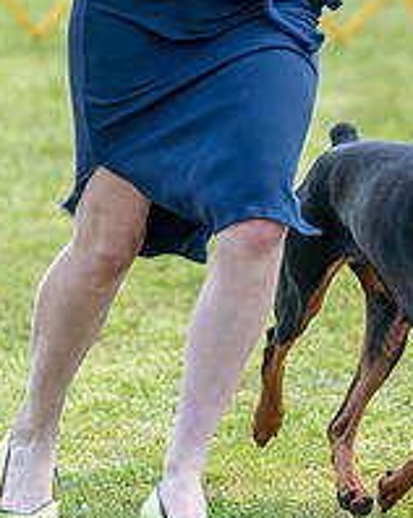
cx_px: 530
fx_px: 7146
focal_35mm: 467
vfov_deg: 4.1
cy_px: 53
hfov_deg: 3.3
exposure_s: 1/500
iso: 100
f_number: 3.2
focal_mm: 140
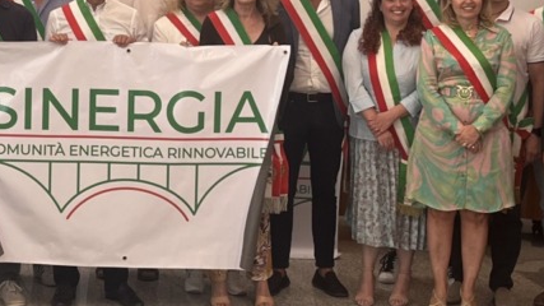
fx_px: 1226
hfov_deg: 24.6
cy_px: 82
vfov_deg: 14.2
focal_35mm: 85
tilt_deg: -4.6
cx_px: 97
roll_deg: -0.5
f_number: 1.6
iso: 125
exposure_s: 1/111
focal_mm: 5.1
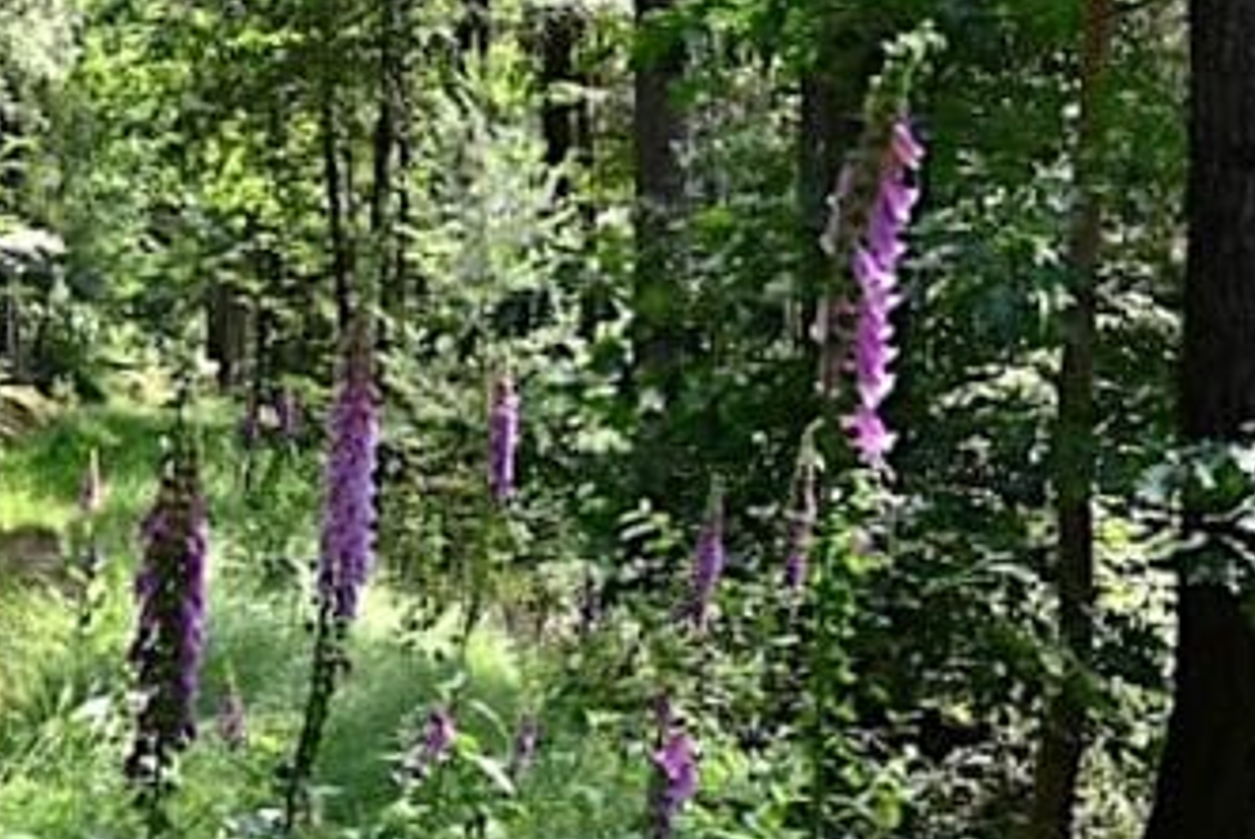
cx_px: 246
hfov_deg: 26.8
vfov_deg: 18.5
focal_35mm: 74
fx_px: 2582
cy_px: 395
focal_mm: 24
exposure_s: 1/250
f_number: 5.6
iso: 180
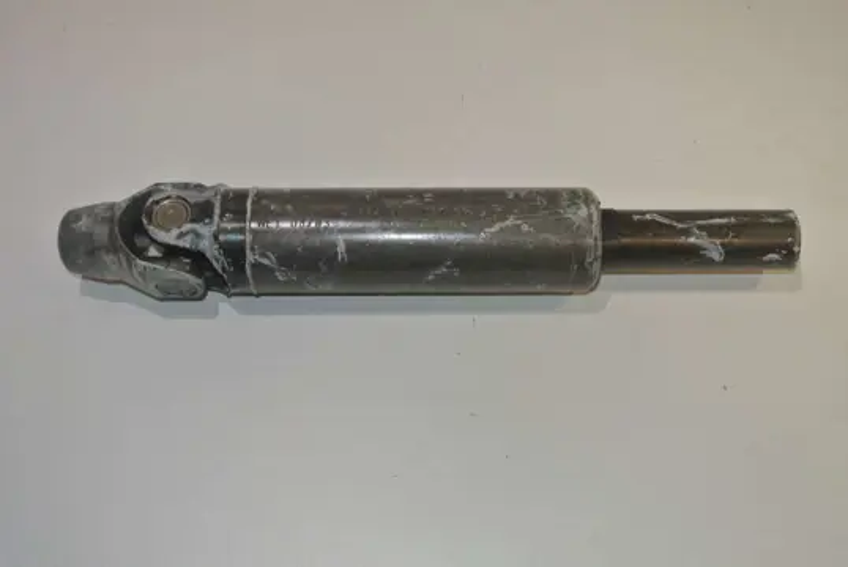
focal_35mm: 42
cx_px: 424
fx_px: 990
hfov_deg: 46.4
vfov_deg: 32.0
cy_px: 284
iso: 200
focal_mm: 15.7
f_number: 4.2
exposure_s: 1/60
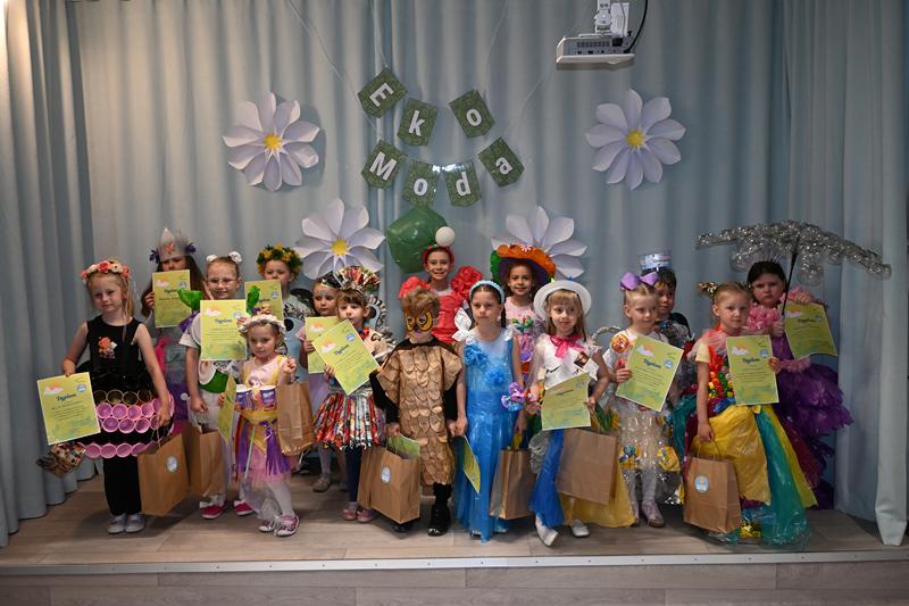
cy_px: 303
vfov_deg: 41.7
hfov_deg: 59.5
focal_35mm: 32
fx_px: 795
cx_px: 454
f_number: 4
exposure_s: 1/100
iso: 400
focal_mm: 21
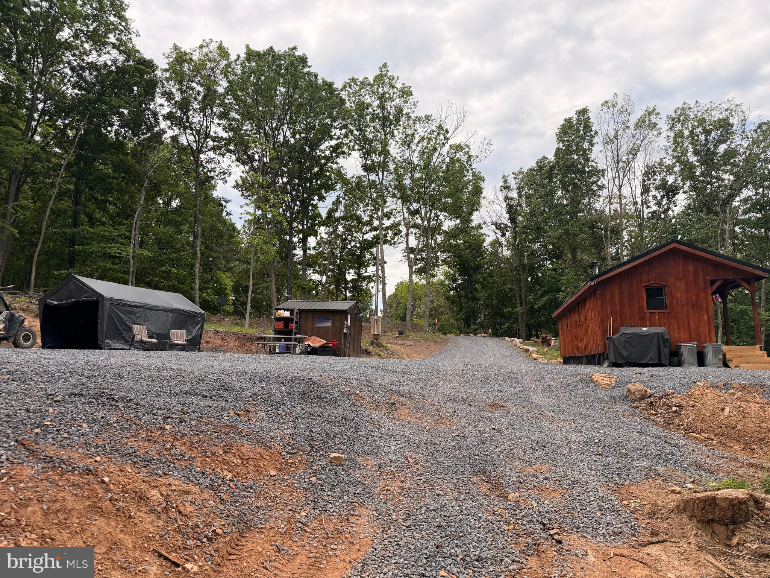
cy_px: 289
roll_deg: +0.9
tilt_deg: +7.9
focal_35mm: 24
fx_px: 534
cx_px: 385
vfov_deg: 56.8
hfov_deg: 71.6
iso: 100
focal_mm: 6.76
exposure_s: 1/3584
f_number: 1.78
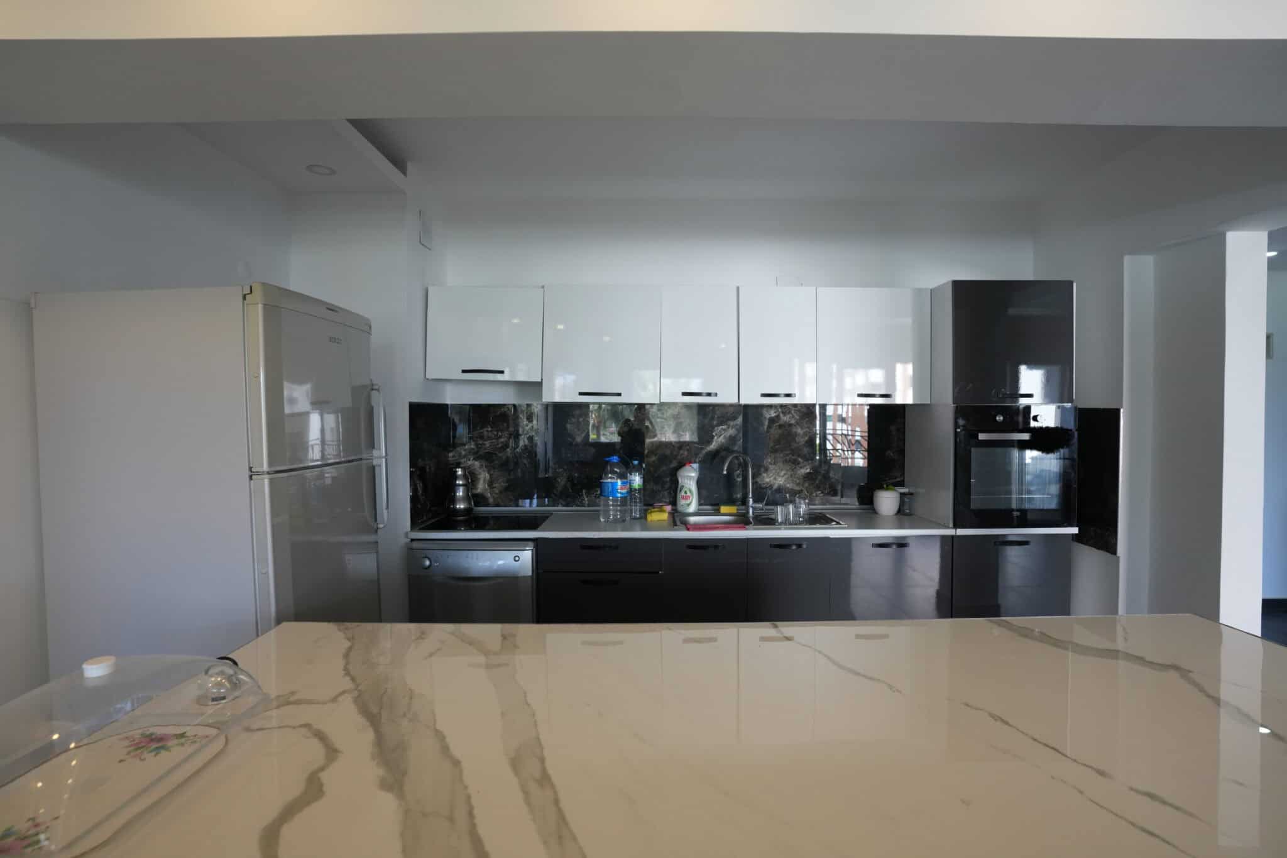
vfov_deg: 70.4
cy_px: 429
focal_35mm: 17
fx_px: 608
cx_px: 644
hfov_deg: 93.3
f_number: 4
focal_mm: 17
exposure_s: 1/160
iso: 800
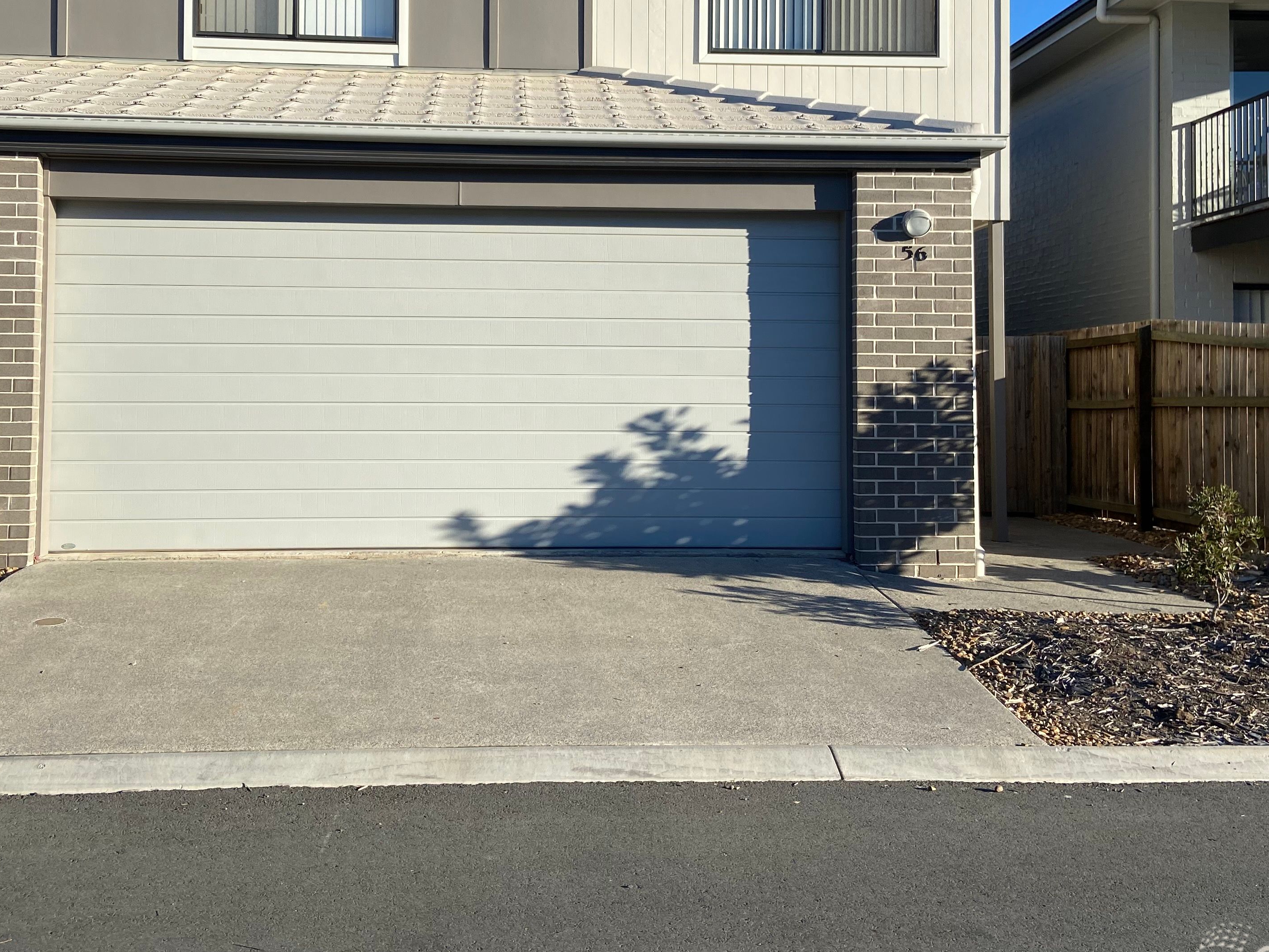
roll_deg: +0.5
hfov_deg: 50.1
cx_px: 590
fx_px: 1356
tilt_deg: +3.0
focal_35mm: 37
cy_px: 360
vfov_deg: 38.4
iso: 32
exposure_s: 1/1838
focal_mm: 4.25
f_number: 1.8
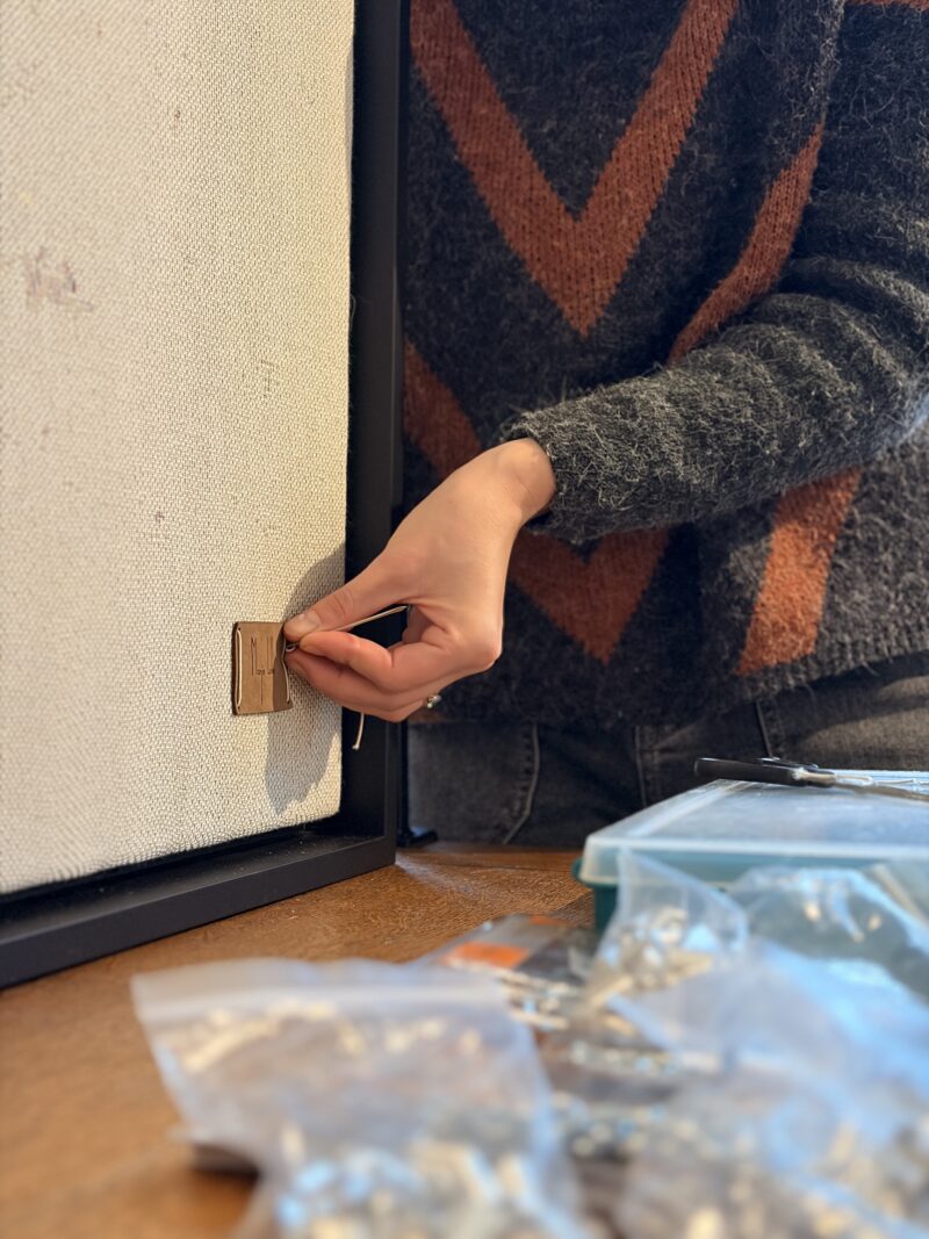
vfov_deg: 36.8
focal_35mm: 52
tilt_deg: +0.4
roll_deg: -0.6
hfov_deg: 28.0
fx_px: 1861
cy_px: 620
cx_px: 464
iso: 250
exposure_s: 1/25
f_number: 1.6
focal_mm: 5.96
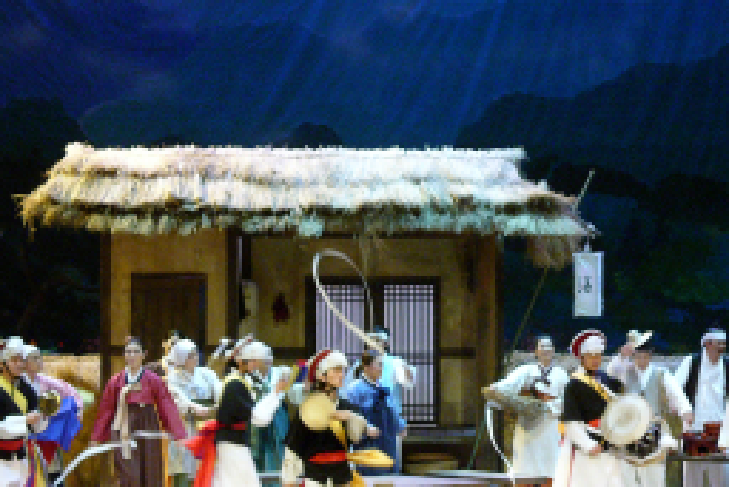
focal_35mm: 183
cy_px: 278
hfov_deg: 11.2
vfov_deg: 7.5
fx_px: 3708
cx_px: 547
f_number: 2.4
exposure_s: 1/30
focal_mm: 22.5
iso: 200
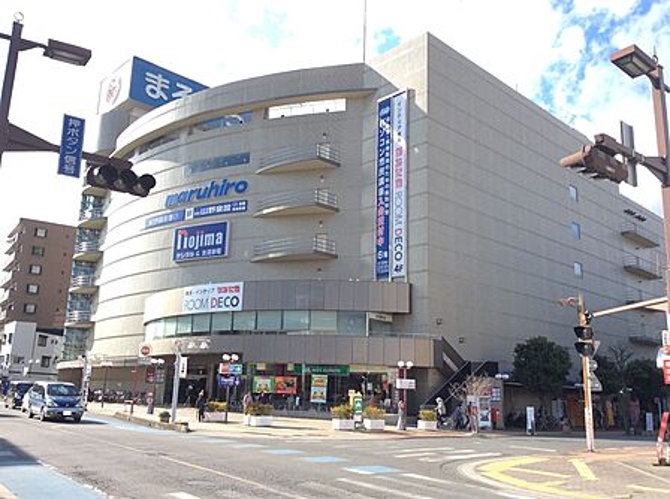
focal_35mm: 32
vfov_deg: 44.0
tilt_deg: +12.4
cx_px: 335
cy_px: 250
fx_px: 618
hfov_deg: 56.9
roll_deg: -1.2
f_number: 2.4
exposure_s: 1/608
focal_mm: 3.3
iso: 32
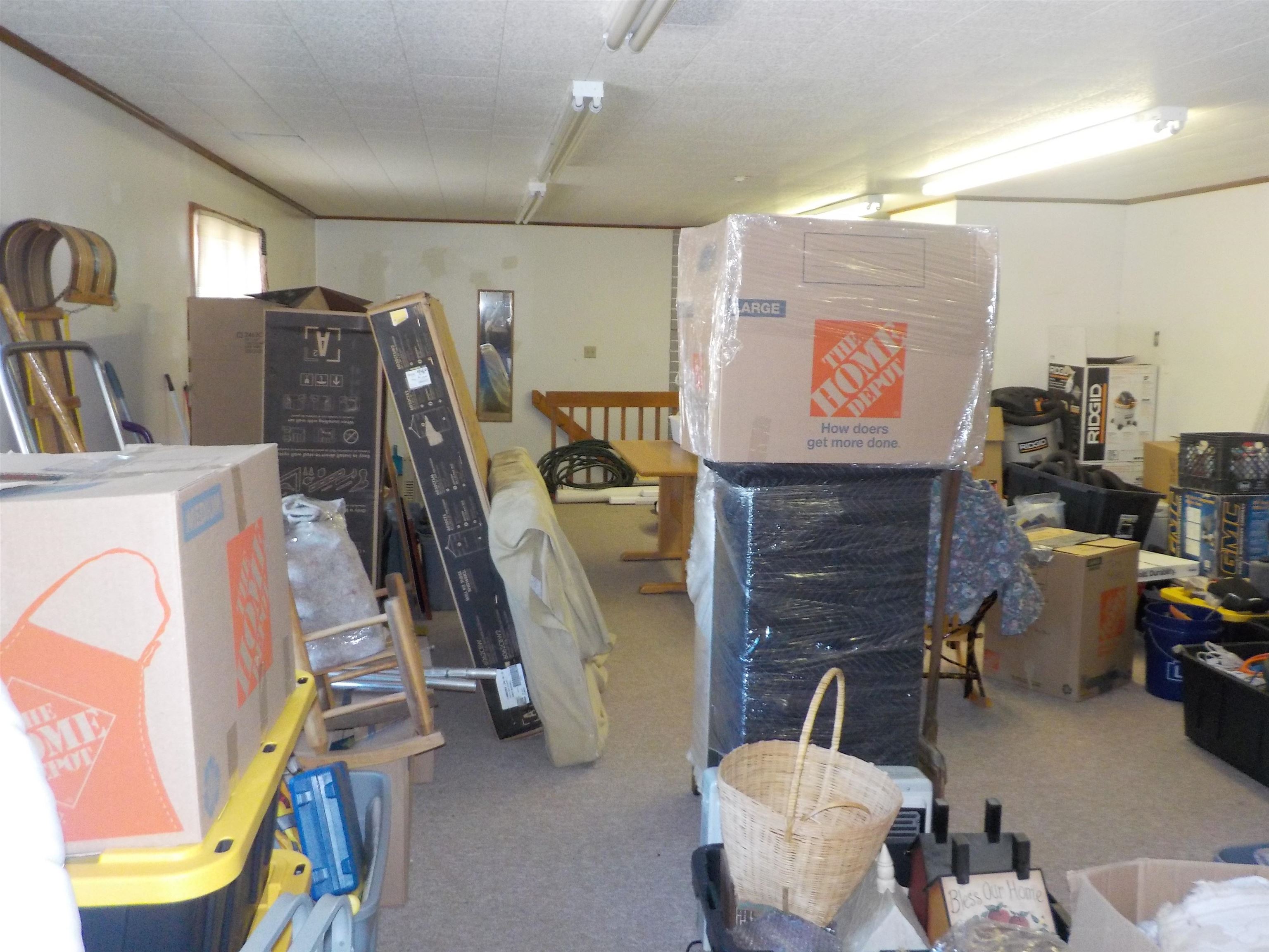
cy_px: 476
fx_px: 1100
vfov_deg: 46.8
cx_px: 634
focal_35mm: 30
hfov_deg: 60.0
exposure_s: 1/30
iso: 450
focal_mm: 4.1
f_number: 3.3
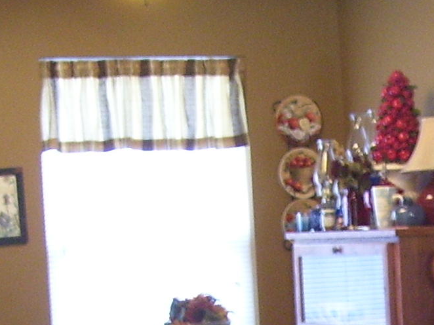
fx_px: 1805
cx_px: 442
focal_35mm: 144
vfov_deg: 10.0
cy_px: 469
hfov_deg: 13.5
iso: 160
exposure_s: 1/8
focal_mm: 6
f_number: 2.7
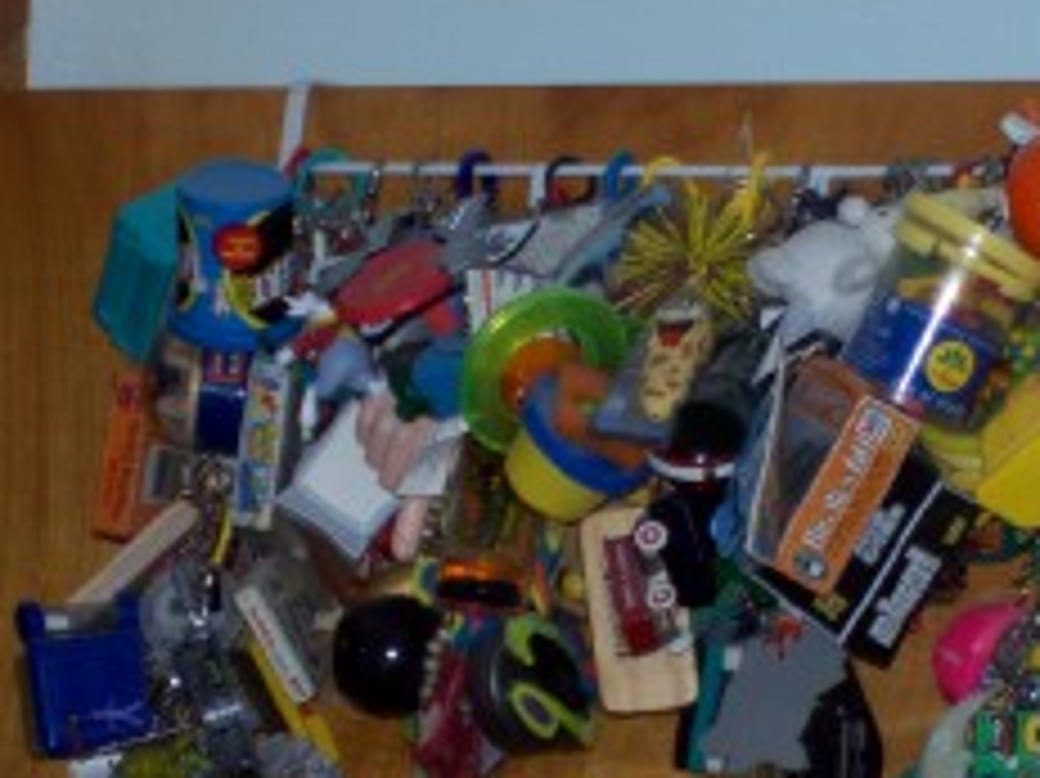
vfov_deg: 7.9
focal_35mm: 187
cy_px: 659
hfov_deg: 10.6
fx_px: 5615
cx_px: 788
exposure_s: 1/128
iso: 80
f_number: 4.8
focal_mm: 18
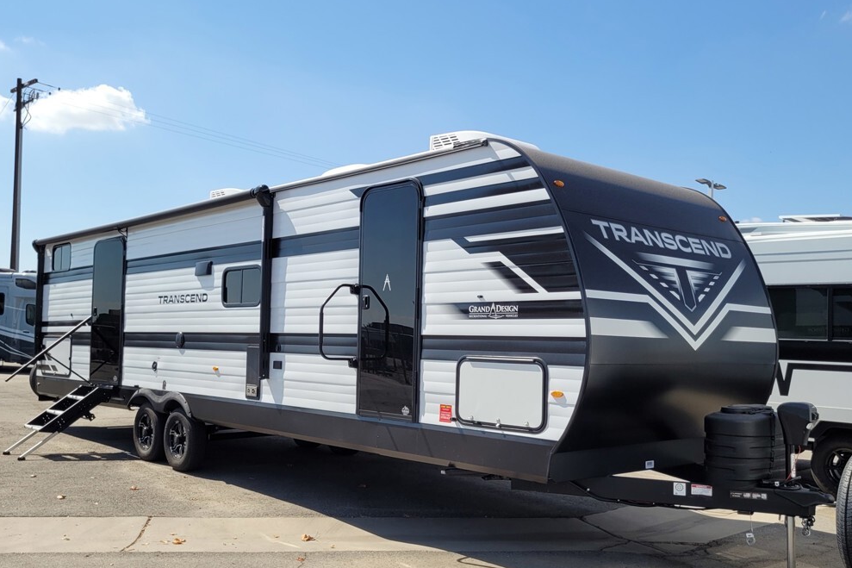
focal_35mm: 28
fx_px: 663
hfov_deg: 65.5
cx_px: 419
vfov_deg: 46.2
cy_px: 327
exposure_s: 1/2327
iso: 40
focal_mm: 5.4
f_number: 1.8
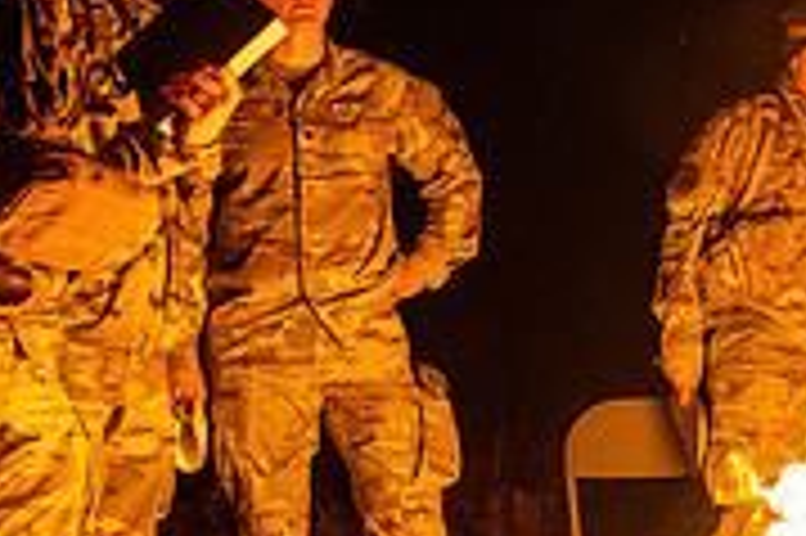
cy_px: 232
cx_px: 905
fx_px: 1812
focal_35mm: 81
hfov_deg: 23.4
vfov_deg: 16.8
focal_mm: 24
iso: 4000
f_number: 2.8
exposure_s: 1/200
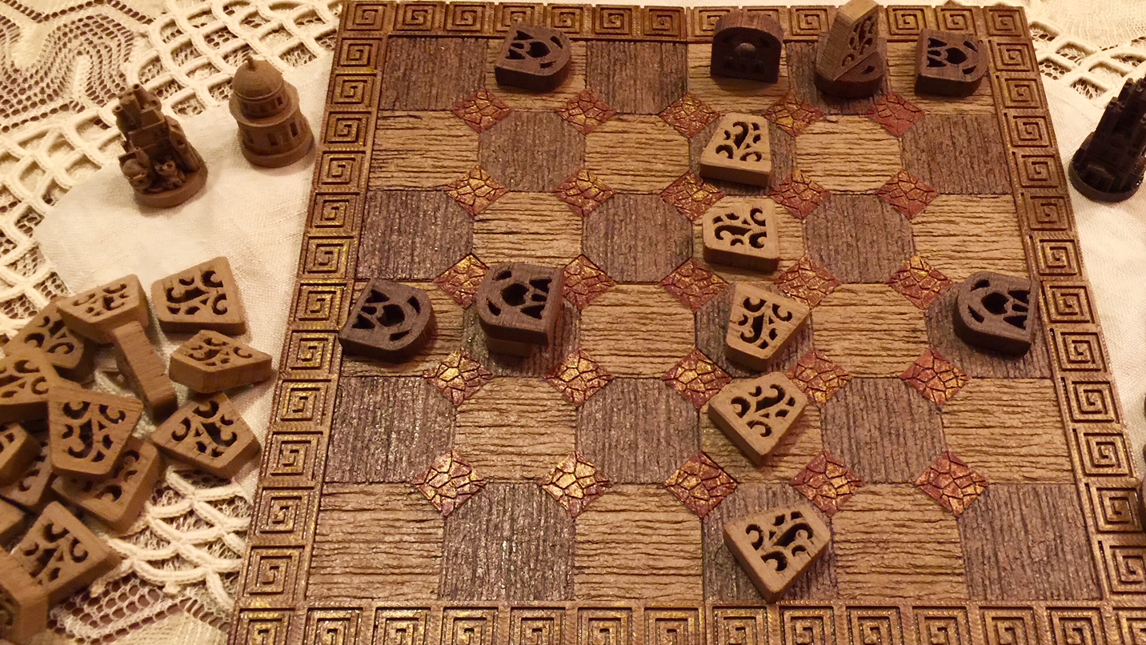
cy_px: 423
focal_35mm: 36
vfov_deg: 32.6
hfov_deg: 55.1
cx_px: 647
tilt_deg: -61.2
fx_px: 1094
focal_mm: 4.15
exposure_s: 1/4
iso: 64
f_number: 2.2
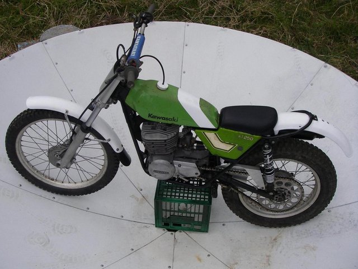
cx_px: 179
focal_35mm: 38
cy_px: 134
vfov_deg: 37.7
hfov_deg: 49.0
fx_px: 393
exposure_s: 1/200
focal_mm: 6.3
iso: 80
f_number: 6.6
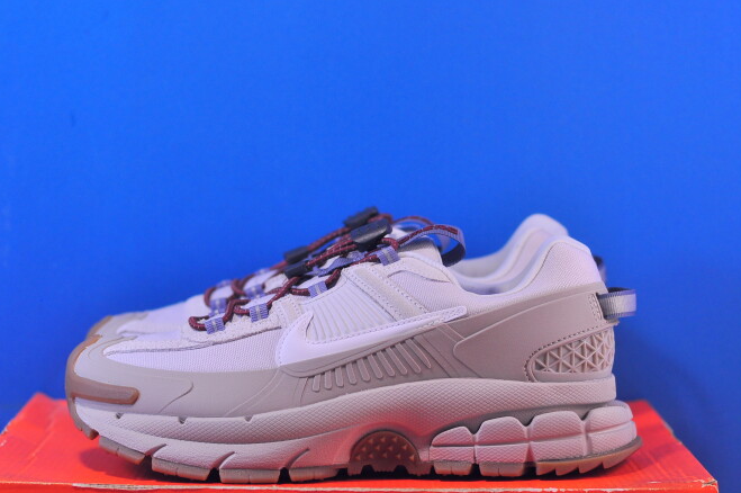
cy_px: 253
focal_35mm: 91
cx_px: 342
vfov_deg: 15.0
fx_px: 1871
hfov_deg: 22.4
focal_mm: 50
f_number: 3.2
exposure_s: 1/250
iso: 250
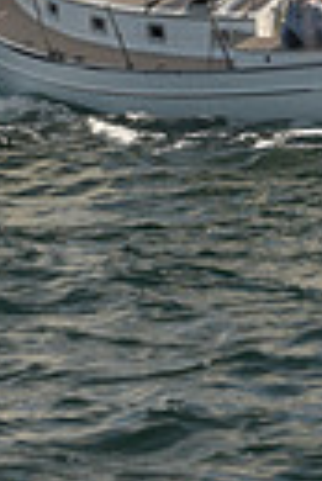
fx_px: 4175
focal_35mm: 312
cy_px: -551
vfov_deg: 6.4
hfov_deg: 4.4
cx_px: 102
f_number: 7.1
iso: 250
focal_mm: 70
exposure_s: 1/640
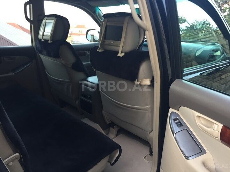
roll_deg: -3.7
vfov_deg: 48.2
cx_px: 115
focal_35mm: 29
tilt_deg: -15.3
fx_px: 193
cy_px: 86
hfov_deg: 61.7
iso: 80
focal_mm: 4.15
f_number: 2.2
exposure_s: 1/33
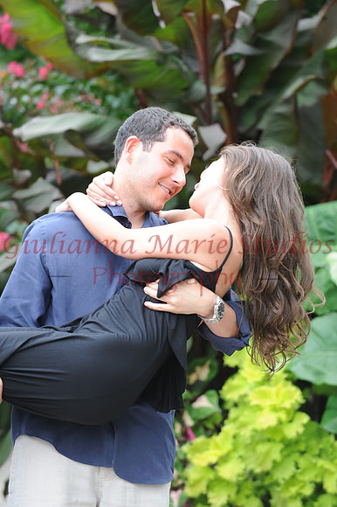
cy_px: 254
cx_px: 168
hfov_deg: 6.9
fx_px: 2811
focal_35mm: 200
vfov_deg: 10.3
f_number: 5.6
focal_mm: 200
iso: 500
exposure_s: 1/125
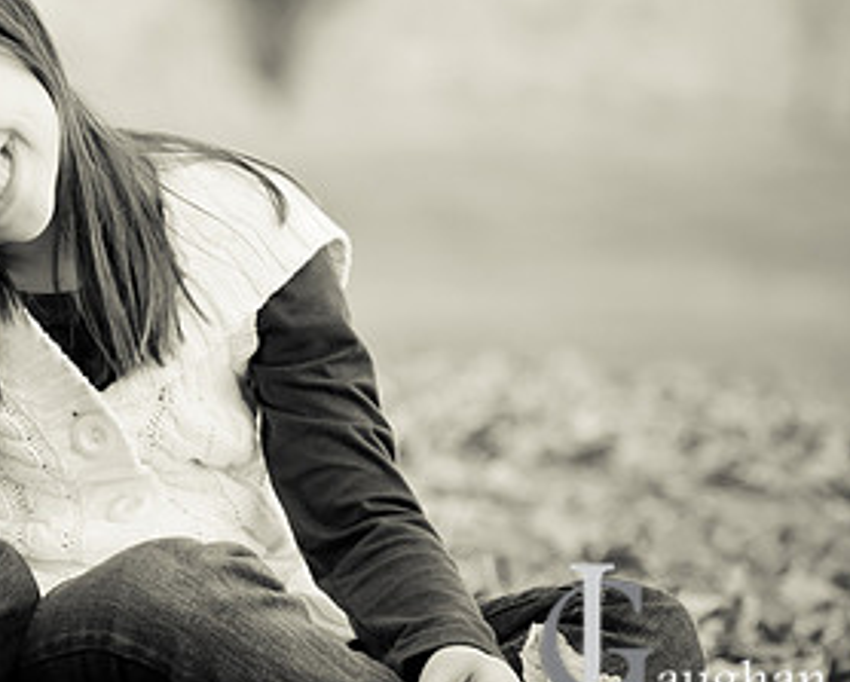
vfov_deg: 3.6
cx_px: 116
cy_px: 206
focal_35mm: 425
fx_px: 10702
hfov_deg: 4.5
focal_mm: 145
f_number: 4.5
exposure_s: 1/125
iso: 640
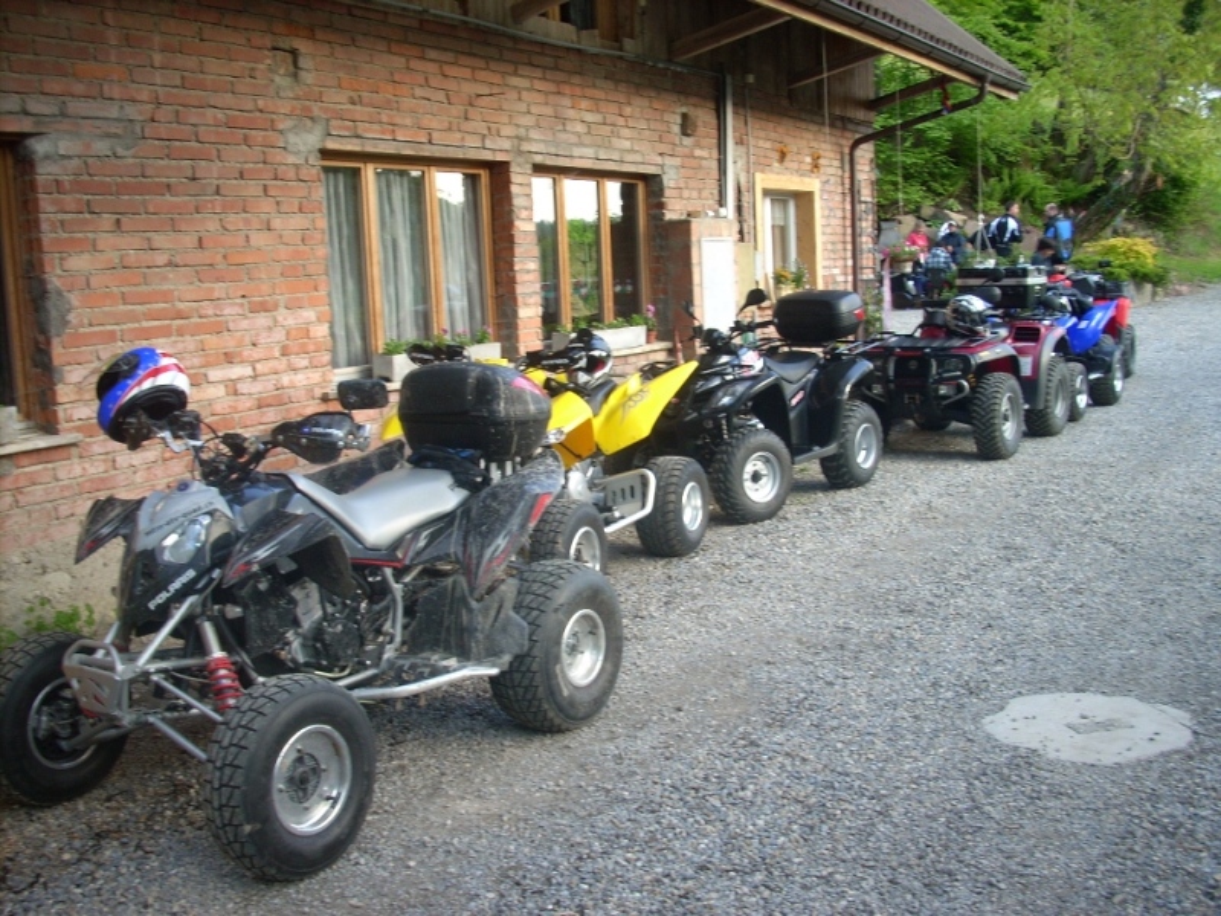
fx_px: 1305
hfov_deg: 50.1
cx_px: 610
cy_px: 458
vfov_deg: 38.7
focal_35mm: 37
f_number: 2.8
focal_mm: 6.2
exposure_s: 1/34.1
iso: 64
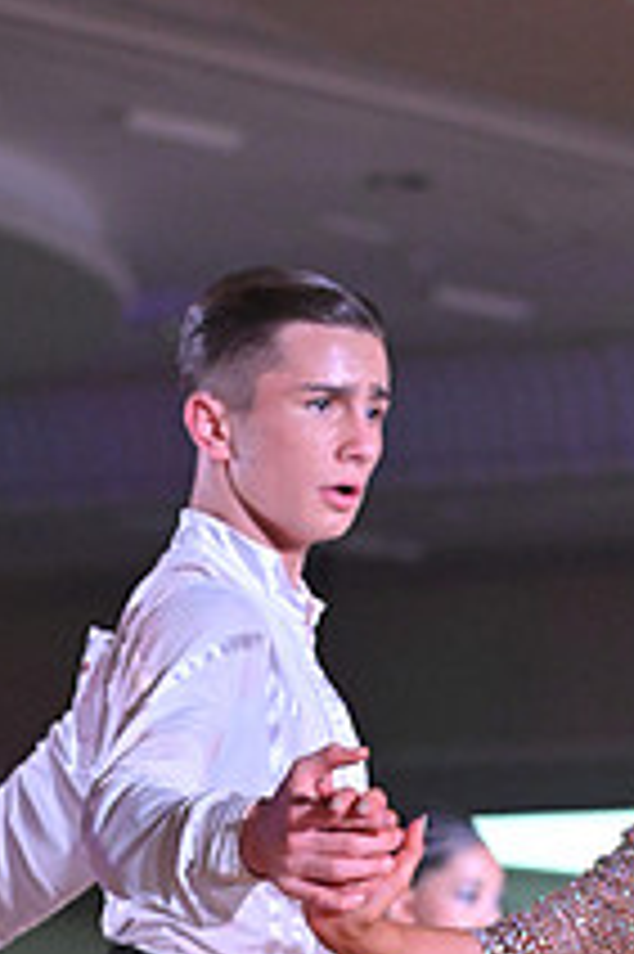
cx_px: 596
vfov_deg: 6.2
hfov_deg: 4.2
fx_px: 8705
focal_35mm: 329
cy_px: 1174
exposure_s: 1/400
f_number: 5
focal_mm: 120
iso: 5000
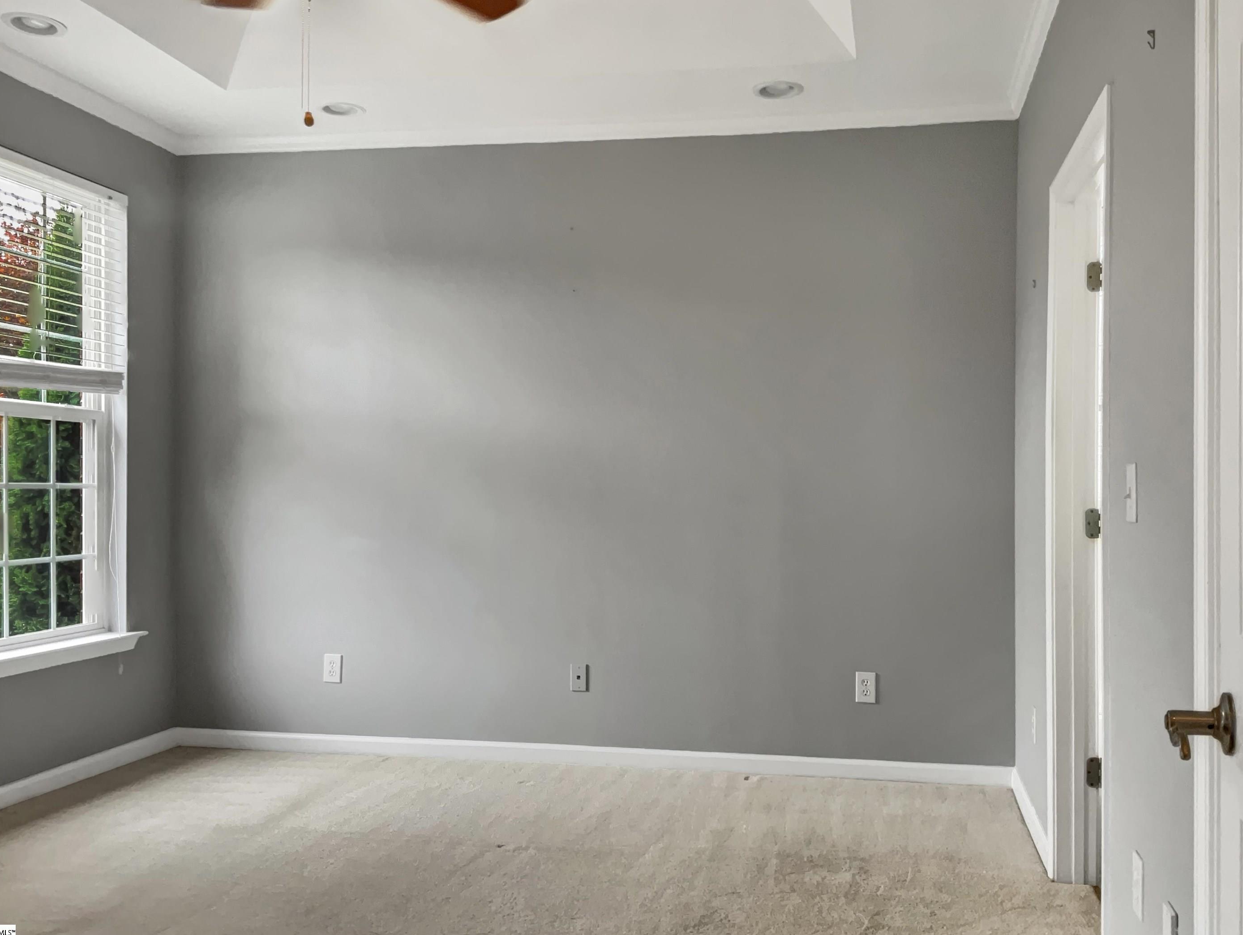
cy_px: 422
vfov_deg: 44.2
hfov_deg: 56.7
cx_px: 660
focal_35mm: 32
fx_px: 1150
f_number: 1.8
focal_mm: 3
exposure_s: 1/60
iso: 64
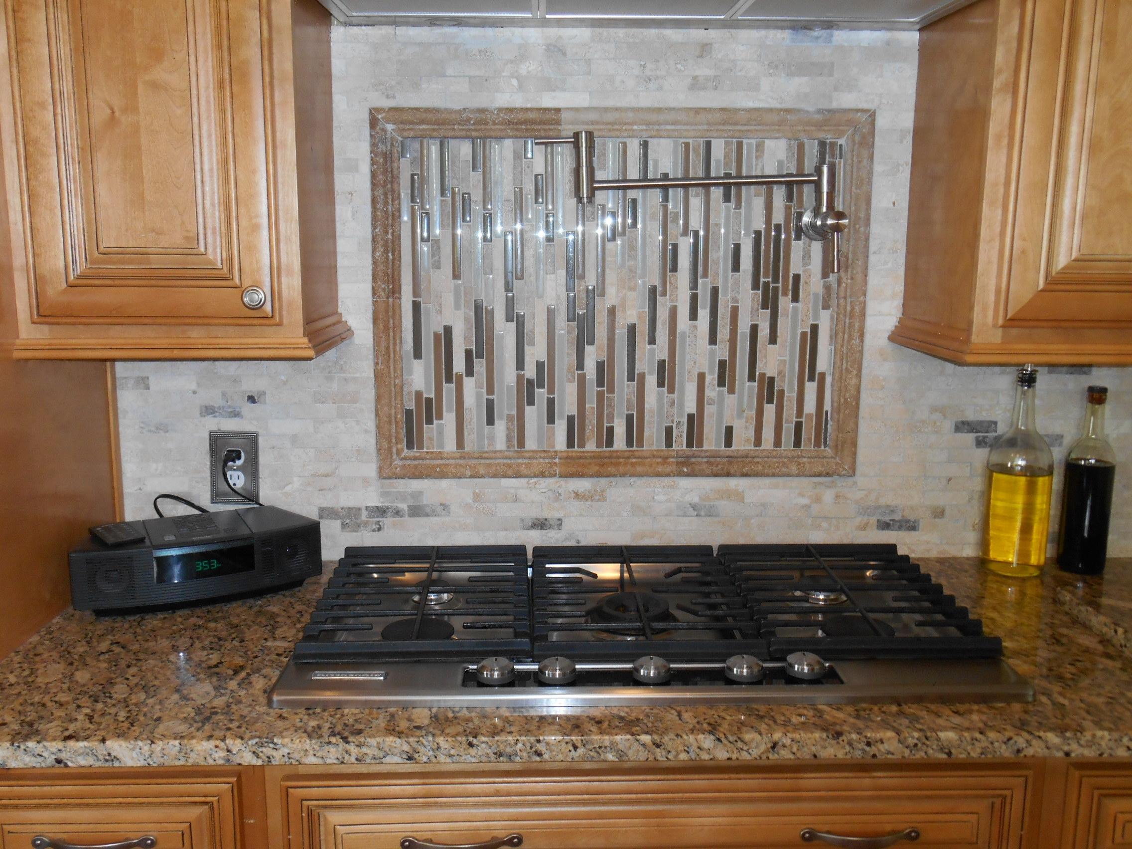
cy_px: 424
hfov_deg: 58.4
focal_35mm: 31
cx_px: 566
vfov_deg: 45.4
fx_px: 1014
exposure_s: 1/25
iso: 200
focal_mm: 5.5
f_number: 3.6
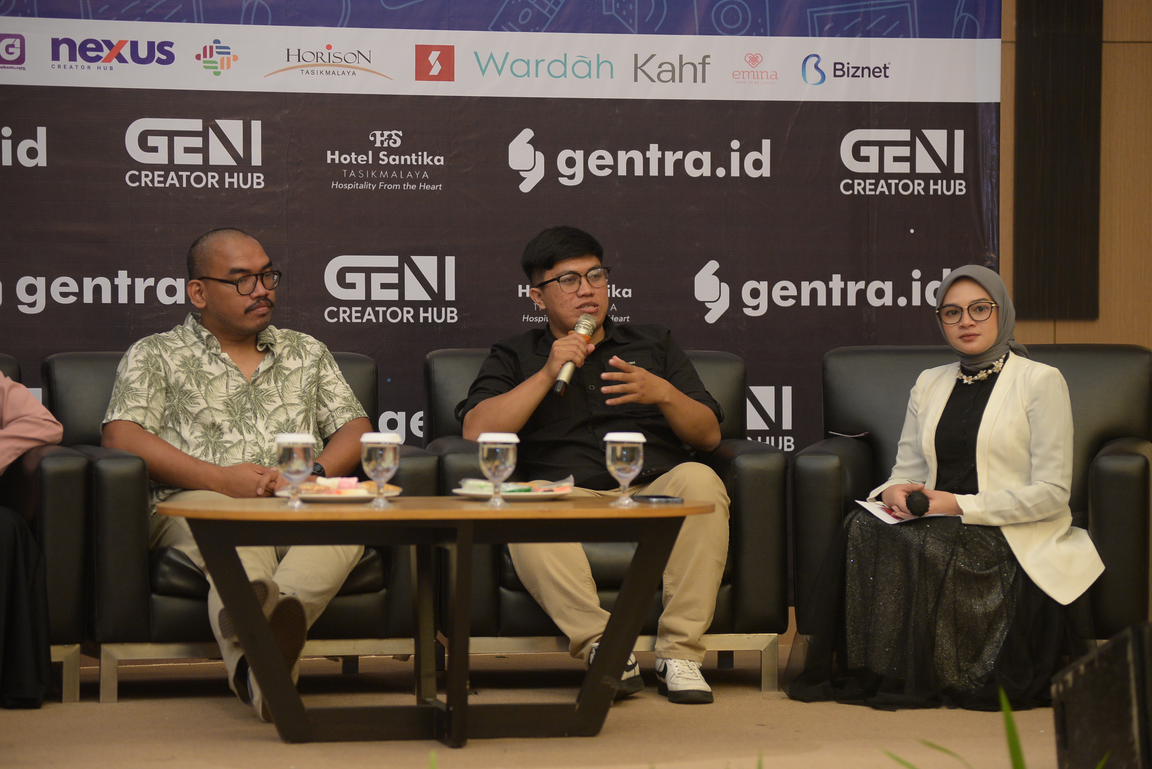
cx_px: 576
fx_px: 4001
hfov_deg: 16.4
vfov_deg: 11.0
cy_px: 384
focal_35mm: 125
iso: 2000
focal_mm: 125
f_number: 2.8
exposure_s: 1/125
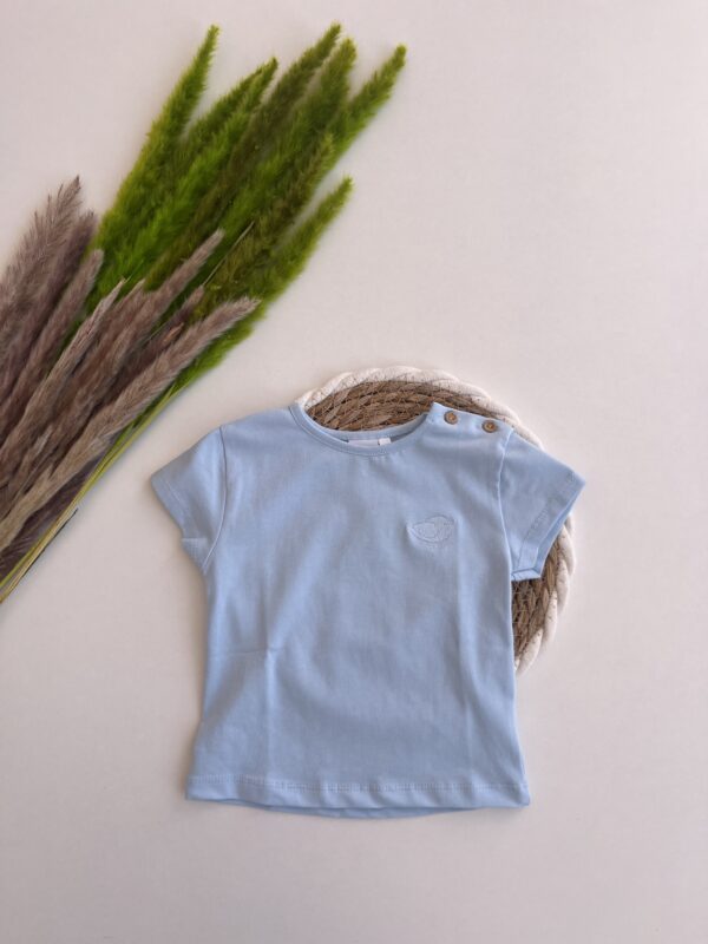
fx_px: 709
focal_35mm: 26
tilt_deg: -81.3
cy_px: 472
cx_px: 354
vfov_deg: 67.3
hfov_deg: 53.1
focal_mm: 5.1
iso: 50
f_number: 1.6
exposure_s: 1/959
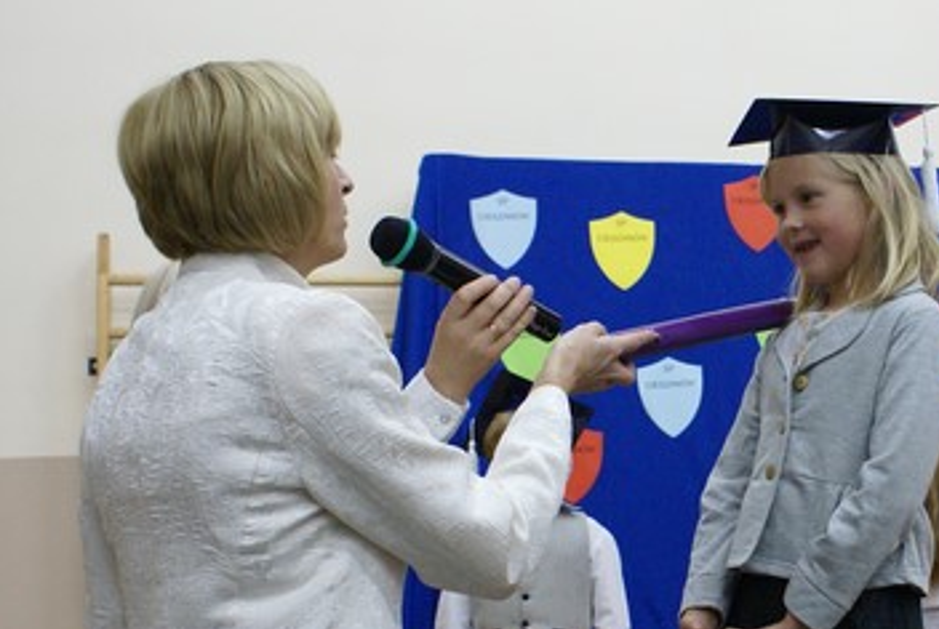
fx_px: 1960
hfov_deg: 26.0
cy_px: 445
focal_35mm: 75
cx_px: 851
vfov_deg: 18.2
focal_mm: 22
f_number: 4
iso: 400
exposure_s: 1/30
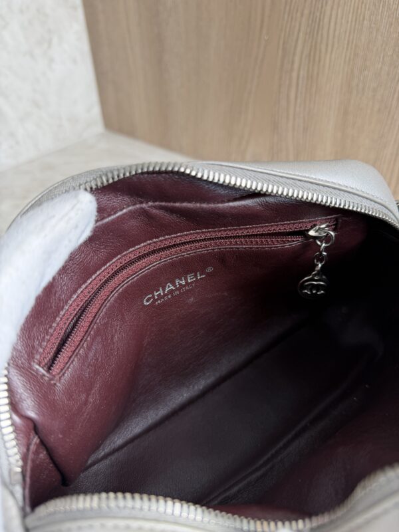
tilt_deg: -39.5
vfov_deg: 71.6
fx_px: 369
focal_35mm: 24
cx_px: 200
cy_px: 266
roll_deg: +0.9
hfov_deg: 56.8
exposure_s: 1/60
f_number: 1.78
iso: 100
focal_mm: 6.76
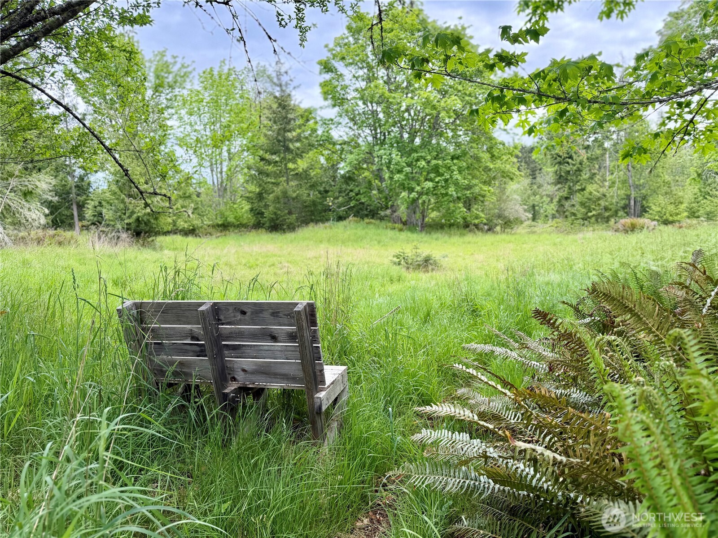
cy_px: 269
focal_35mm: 24
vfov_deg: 56.8
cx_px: 359
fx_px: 498
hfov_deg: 71.6
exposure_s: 1/1005
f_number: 1.78
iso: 100
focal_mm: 6.76
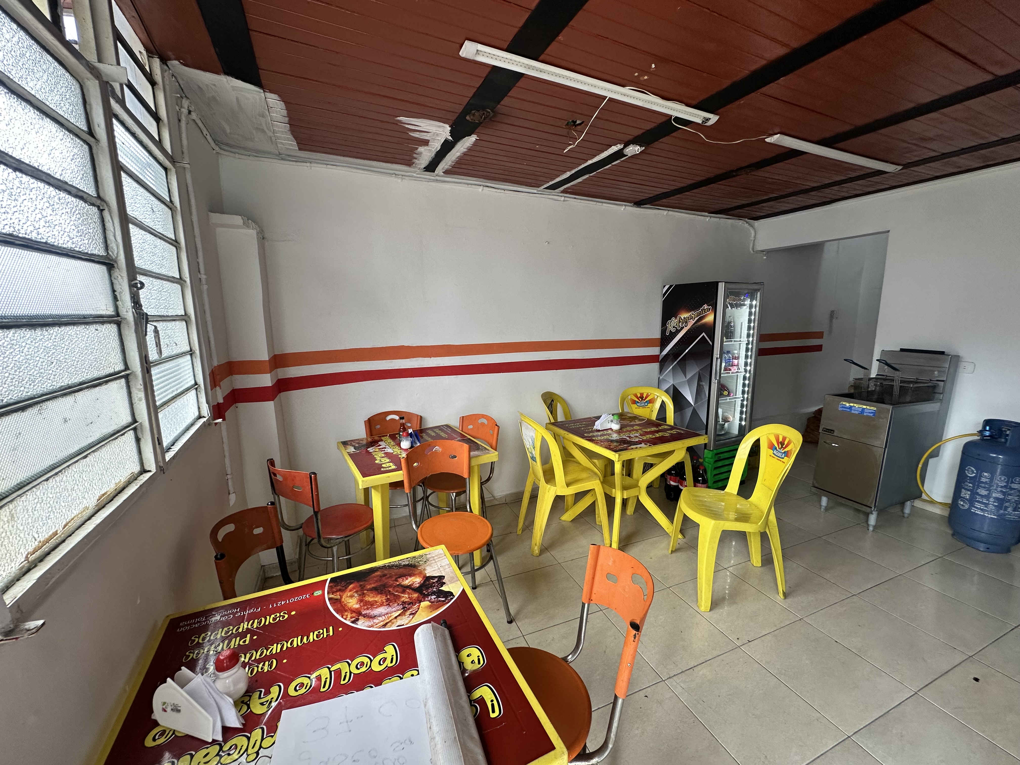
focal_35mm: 14
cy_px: 382
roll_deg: +0.5
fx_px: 413
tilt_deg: -9.3
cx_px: 510
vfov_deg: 85.7
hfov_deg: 102.1
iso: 100
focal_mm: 2.22
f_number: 2.2
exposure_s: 1/99
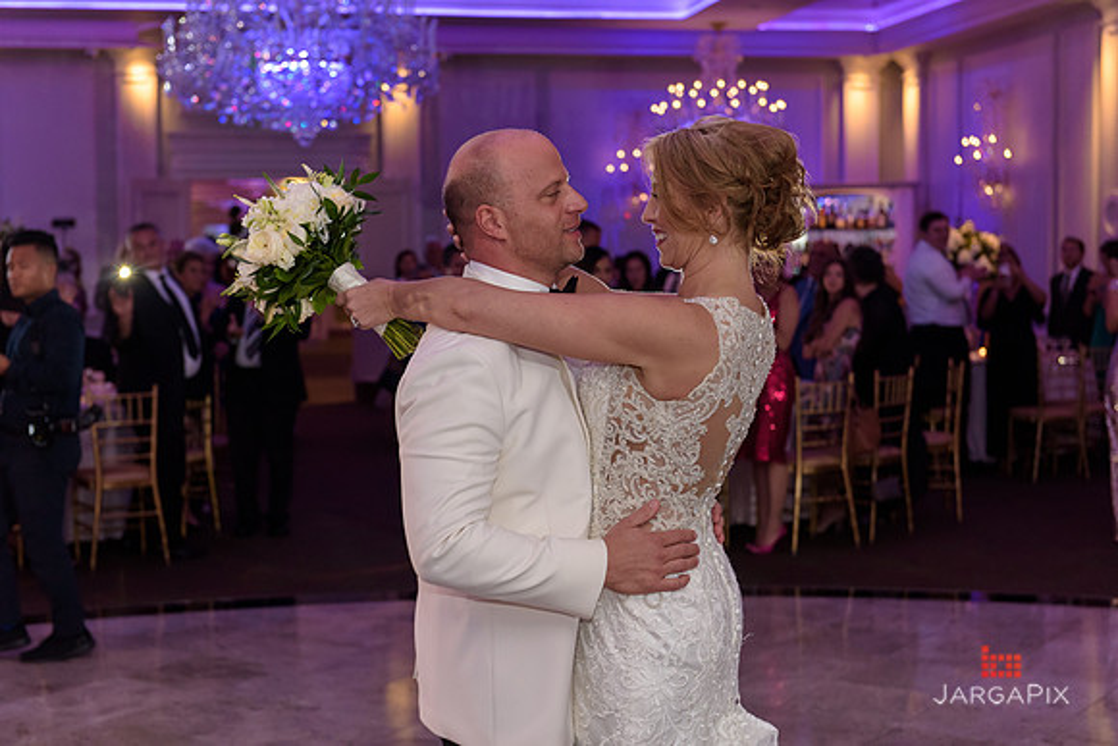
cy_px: 373
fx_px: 1802
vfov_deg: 23.4
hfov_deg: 34.5
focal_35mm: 58
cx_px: 559
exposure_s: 1/125
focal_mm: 58
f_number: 3.2
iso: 1600
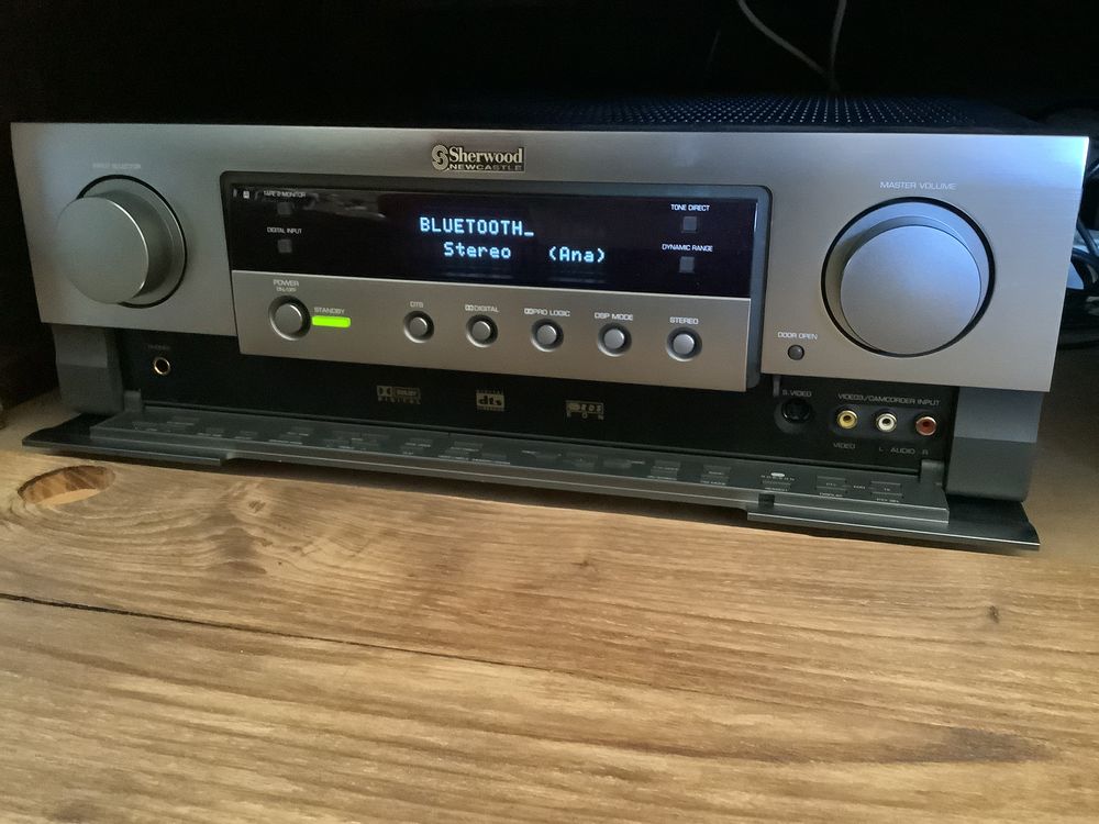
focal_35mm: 31
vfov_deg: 45.4
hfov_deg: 58.4
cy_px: 412
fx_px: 984
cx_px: 550
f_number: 2.4
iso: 640
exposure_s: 1/15
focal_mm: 3.3
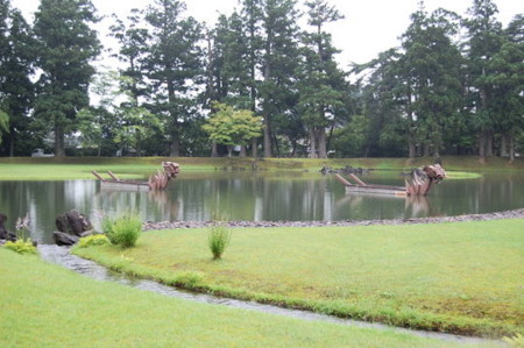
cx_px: 262
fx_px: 829
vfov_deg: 23.7
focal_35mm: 57
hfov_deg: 35.1
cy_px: 174
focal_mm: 38
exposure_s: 1/100
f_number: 5
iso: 200
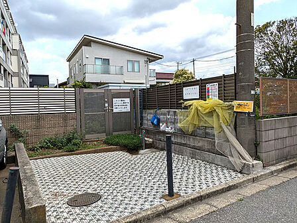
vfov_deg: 54.9
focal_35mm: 25
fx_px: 214
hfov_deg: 69.4
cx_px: 148
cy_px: 112
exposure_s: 1/3086
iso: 45
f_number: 1.89
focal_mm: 5.43
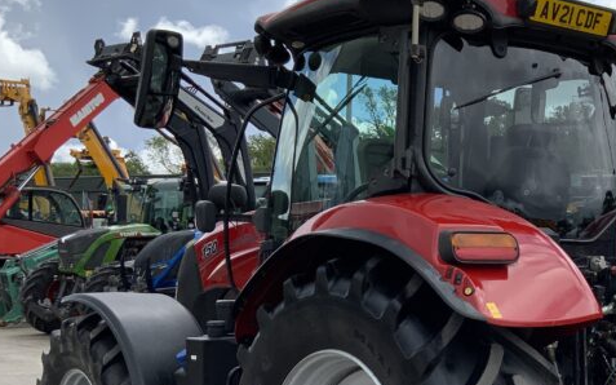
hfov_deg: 29.9
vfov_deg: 19.5
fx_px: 1108
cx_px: 545
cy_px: 301
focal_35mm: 66
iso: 16
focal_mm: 3
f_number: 1.8
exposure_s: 1/1984
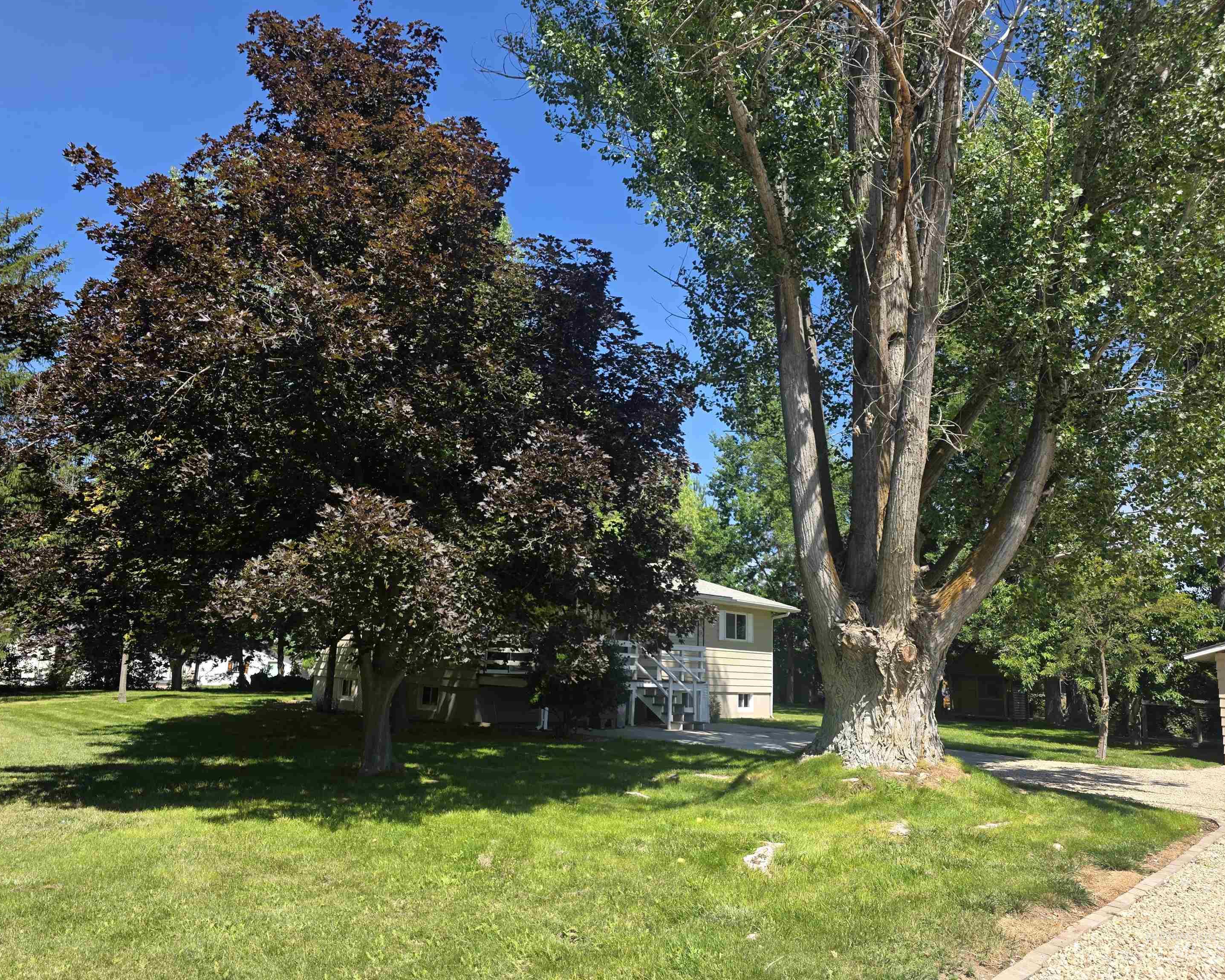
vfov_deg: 58.8
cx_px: 590
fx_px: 870
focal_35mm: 24
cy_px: 490
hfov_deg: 70.3
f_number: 1.7
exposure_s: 1/2436
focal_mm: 6.3
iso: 80
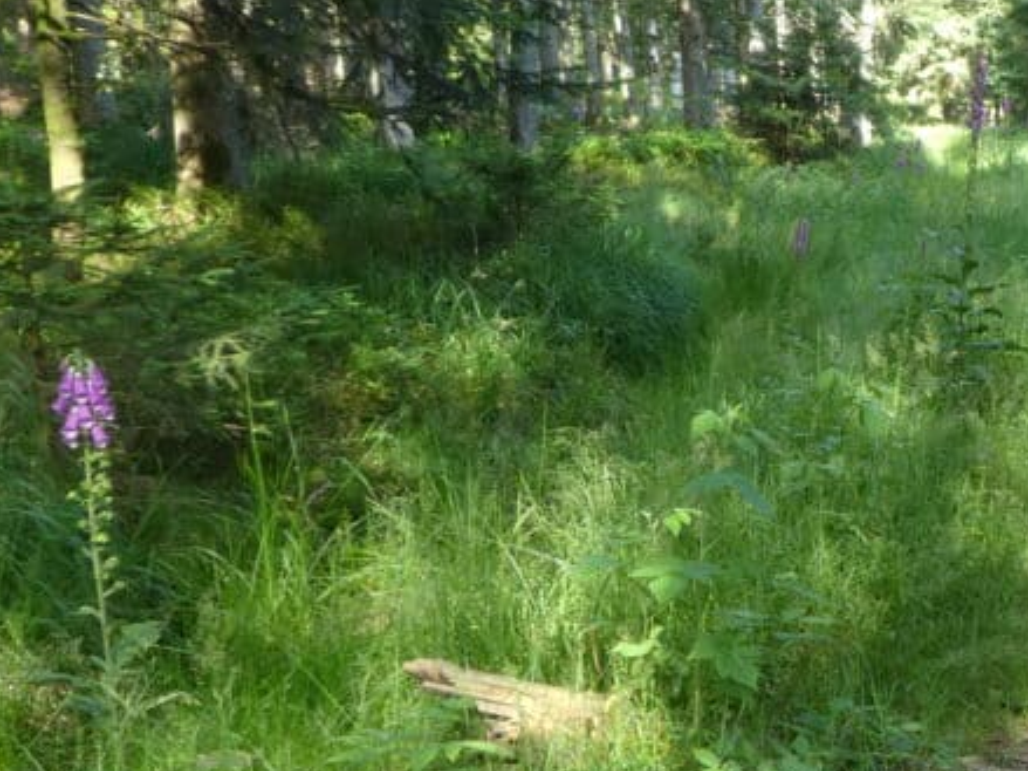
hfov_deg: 30.5
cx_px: 1152
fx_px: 1663
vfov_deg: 26.0
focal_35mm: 56
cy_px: 279
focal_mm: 4.3
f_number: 3.3
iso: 125
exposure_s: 1/60
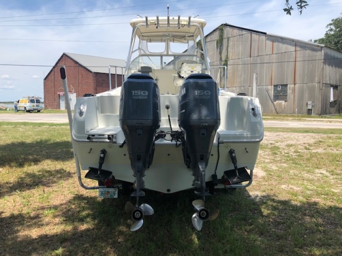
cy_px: 128
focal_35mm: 28
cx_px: 171
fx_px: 277
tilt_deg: -5.1
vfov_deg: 49.7
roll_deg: +0.3
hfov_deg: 63.4
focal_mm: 3.99
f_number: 1.8
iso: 20
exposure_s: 1/1779
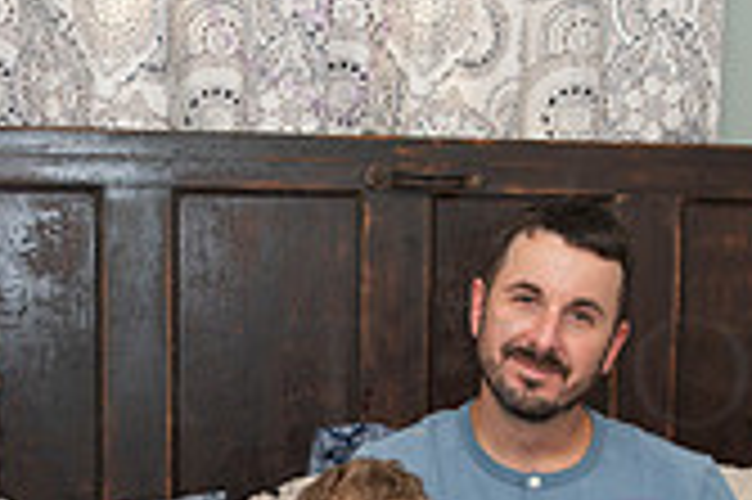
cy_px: 571
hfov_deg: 23.4
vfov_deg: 15.2
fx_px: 1816
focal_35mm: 87
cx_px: 292
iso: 800
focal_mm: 24
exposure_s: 1/320
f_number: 4
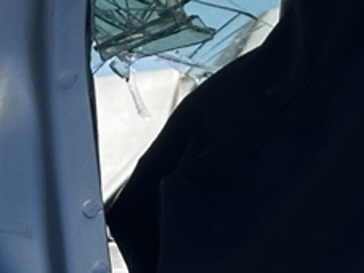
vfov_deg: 5.4
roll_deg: -2.0
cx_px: 346
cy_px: -106
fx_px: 2848
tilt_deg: +8.8
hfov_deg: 7.3
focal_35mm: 271
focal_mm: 6.86
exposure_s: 1/3367
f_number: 1.78
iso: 64
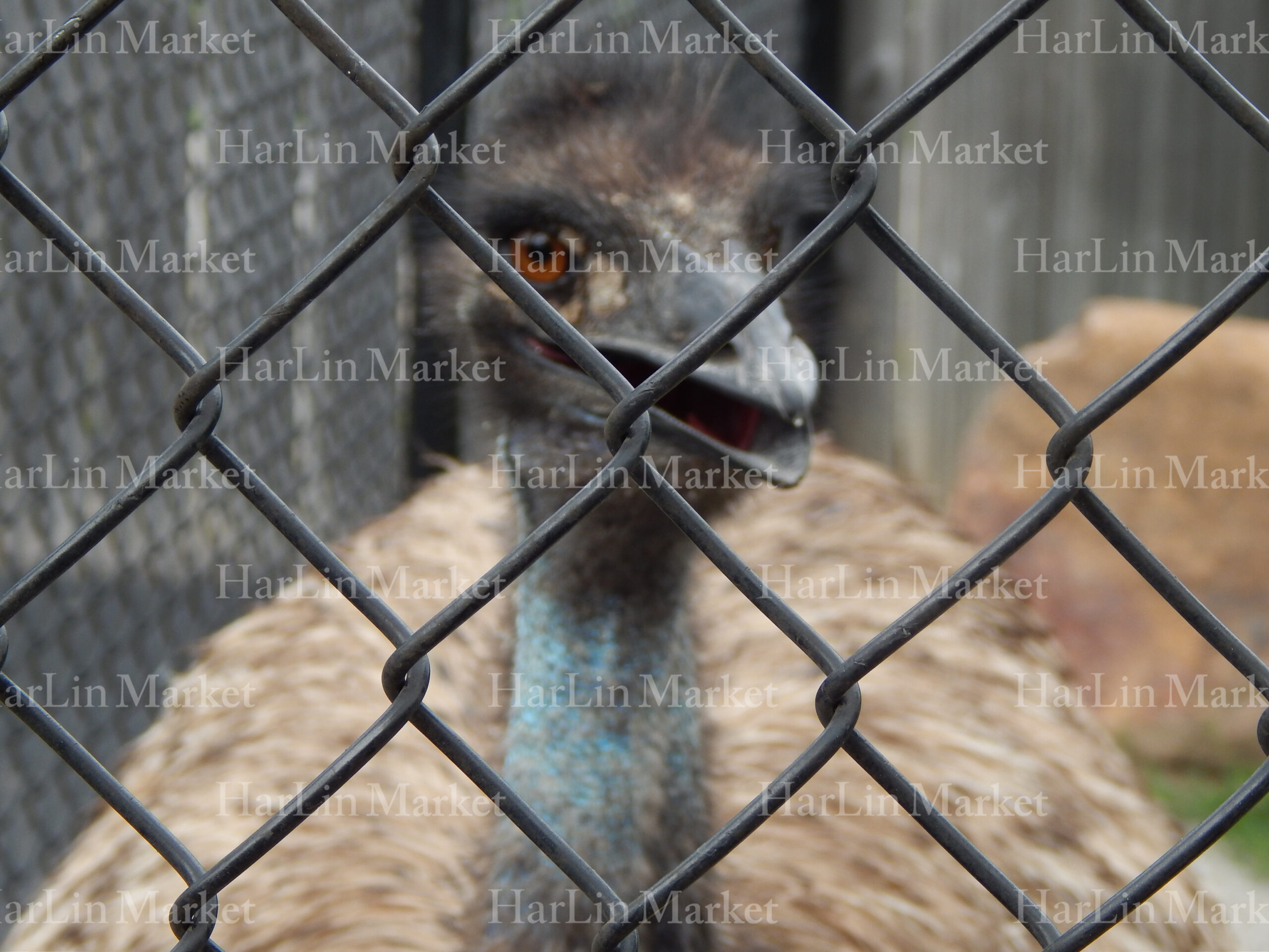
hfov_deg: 14.9
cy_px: 476
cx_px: 634
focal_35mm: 132
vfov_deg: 11.2
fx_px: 4839
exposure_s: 1/160
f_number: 4.8
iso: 125
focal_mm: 23.4
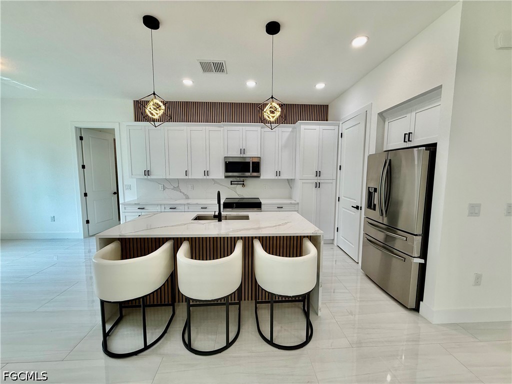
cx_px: 256
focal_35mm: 14
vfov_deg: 85.7
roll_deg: -0.4
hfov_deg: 102.1
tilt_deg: -6.2
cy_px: 192
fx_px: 207
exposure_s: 1/151
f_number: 2.2
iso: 64
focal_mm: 2.22
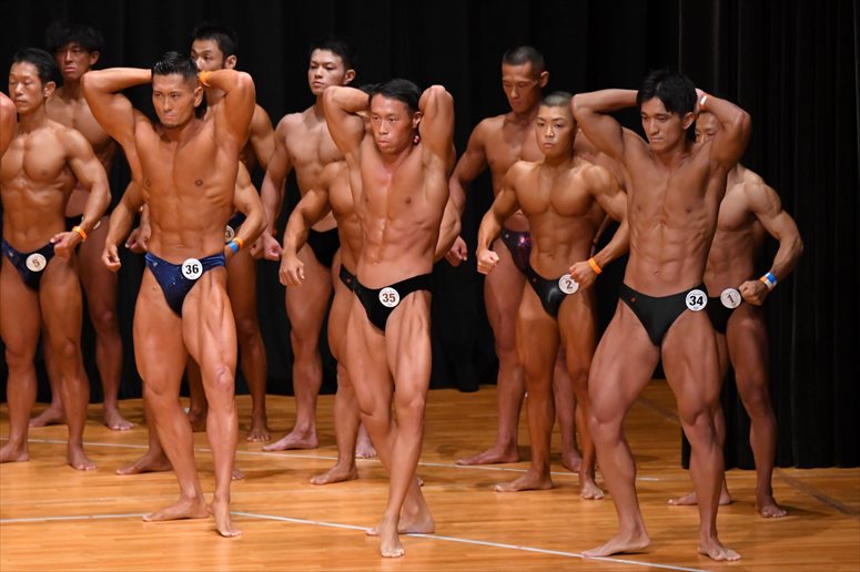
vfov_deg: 5.1
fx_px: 6447
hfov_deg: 7.6
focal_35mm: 270
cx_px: 430
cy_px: 286
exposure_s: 1/400
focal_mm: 180
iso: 5000
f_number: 5.6
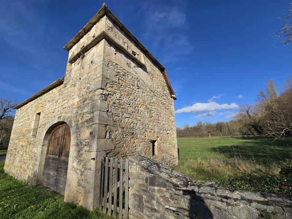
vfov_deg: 89.9
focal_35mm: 13
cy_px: 110
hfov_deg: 106.2
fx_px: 110
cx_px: 146
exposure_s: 1/2671
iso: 50
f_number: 2.2
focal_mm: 2.2
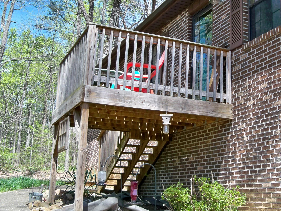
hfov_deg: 34.8
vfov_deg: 26.9
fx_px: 438
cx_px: 210
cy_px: 76
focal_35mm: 54
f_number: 3.5
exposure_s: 1/200
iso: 80
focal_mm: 6.2
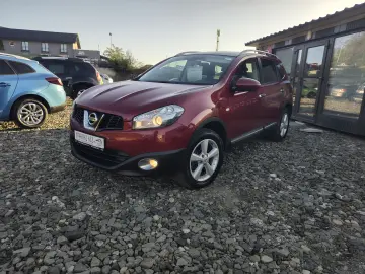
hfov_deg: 71.6
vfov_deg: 56.8
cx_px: 182
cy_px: 137
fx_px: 253
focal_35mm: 24
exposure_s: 1/322
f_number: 1.8
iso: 100
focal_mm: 5.56
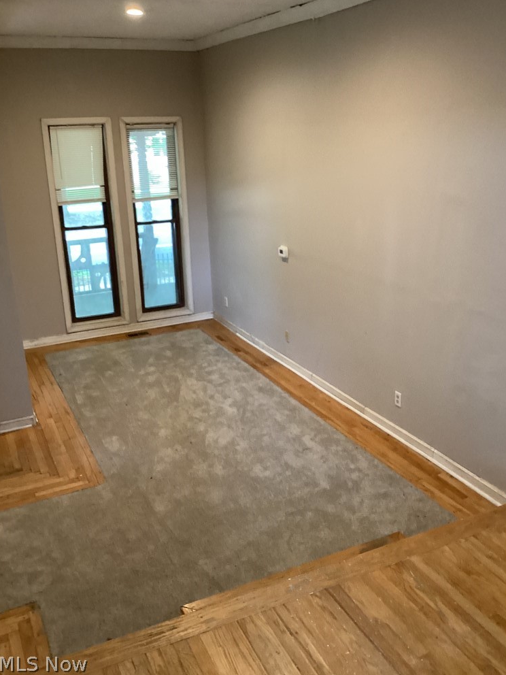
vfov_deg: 56.8
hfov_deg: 44.2
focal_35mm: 32
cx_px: 254
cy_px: 331
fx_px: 624
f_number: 2.4
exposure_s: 1/40
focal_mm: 3.3
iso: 400
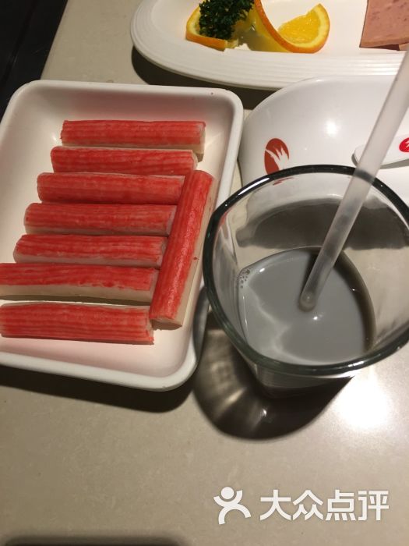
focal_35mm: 29
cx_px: 204
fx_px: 457
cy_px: 273
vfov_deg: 61.7
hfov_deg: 48.2
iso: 40
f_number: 2.2
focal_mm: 4.15
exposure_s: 1/17
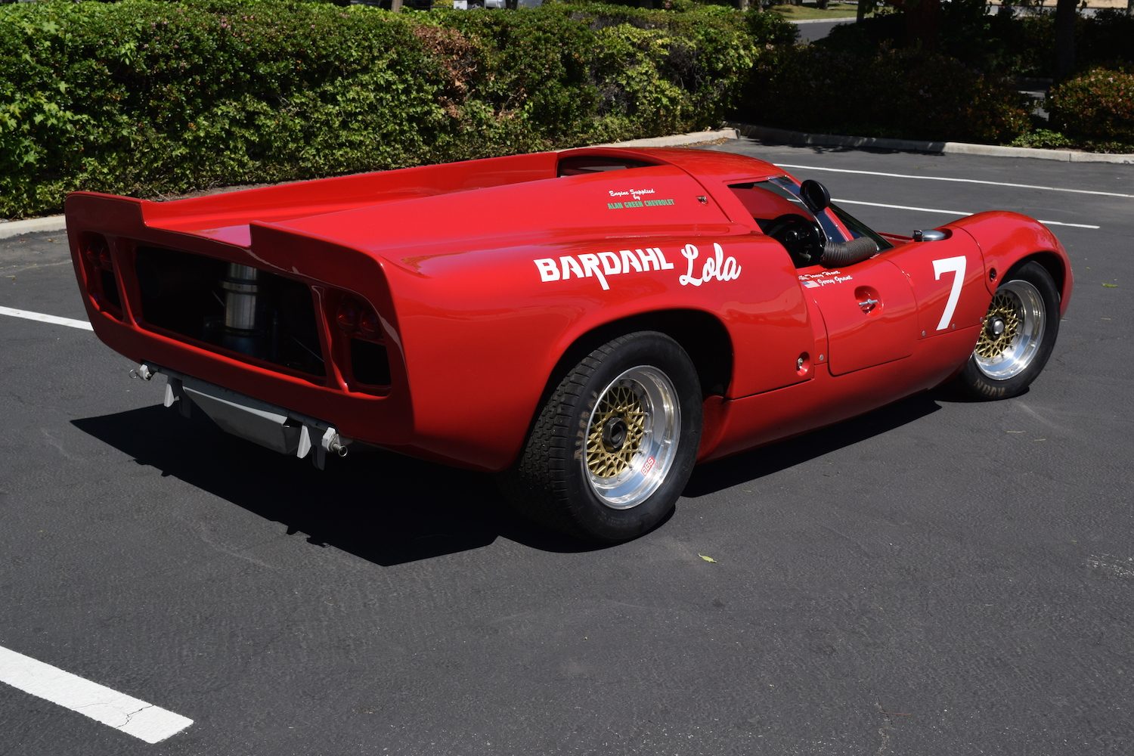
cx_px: 567
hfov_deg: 45.0
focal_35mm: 44
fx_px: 1370
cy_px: 378
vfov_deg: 30.8
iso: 200
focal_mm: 29
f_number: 11
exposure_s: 1/500
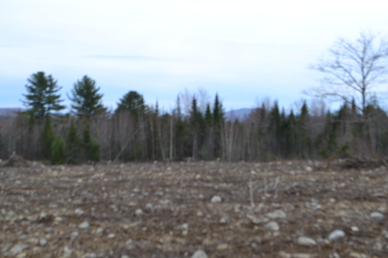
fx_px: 727
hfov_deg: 29.9
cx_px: 194
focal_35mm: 68
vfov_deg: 20.2
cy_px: 129
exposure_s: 1/200
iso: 100
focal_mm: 45
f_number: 7.1
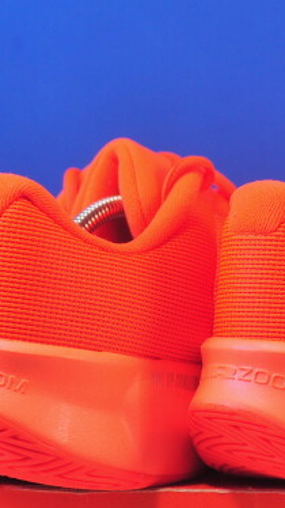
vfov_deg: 12.8
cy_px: 189
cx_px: 315
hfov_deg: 7.2
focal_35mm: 168
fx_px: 2260
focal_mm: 50
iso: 250
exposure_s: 1/320
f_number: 2.8
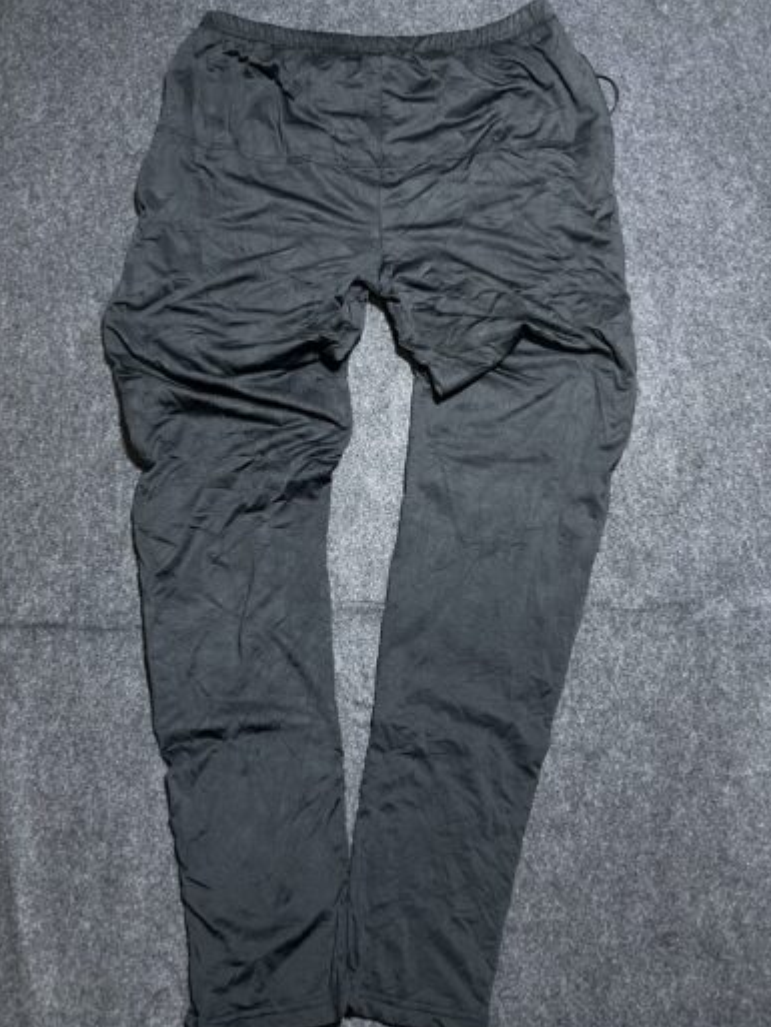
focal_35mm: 27
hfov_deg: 51.4
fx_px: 801
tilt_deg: -50.2
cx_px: 382
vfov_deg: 65.3
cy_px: 526
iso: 200
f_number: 1.6
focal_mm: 4.2
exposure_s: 1/50
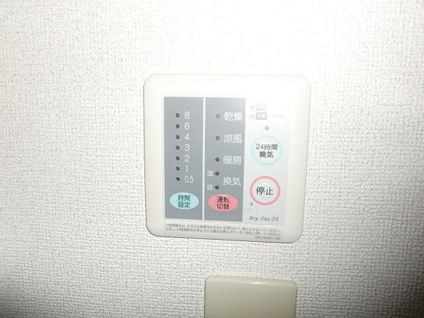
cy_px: 159
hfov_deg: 63.4
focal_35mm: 28
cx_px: 212
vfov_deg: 49.7
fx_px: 343
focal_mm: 4.9
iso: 125
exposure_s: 1/15
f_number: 2.6
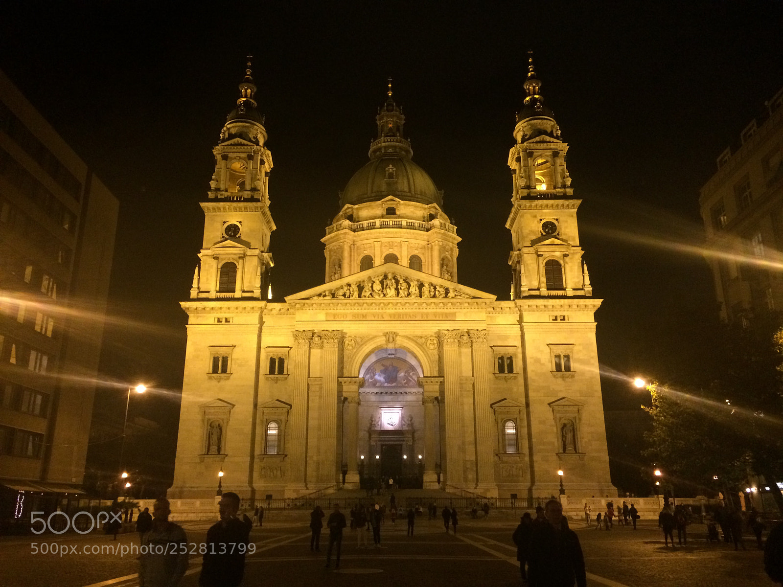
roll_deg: +0.2
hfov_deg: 61.7
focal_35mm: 29
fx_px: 656
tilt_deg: +16.8
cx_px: 392
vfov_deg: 48.2
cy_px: 294
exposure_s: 1/25
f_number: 2.2
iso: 320
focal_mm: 4.15
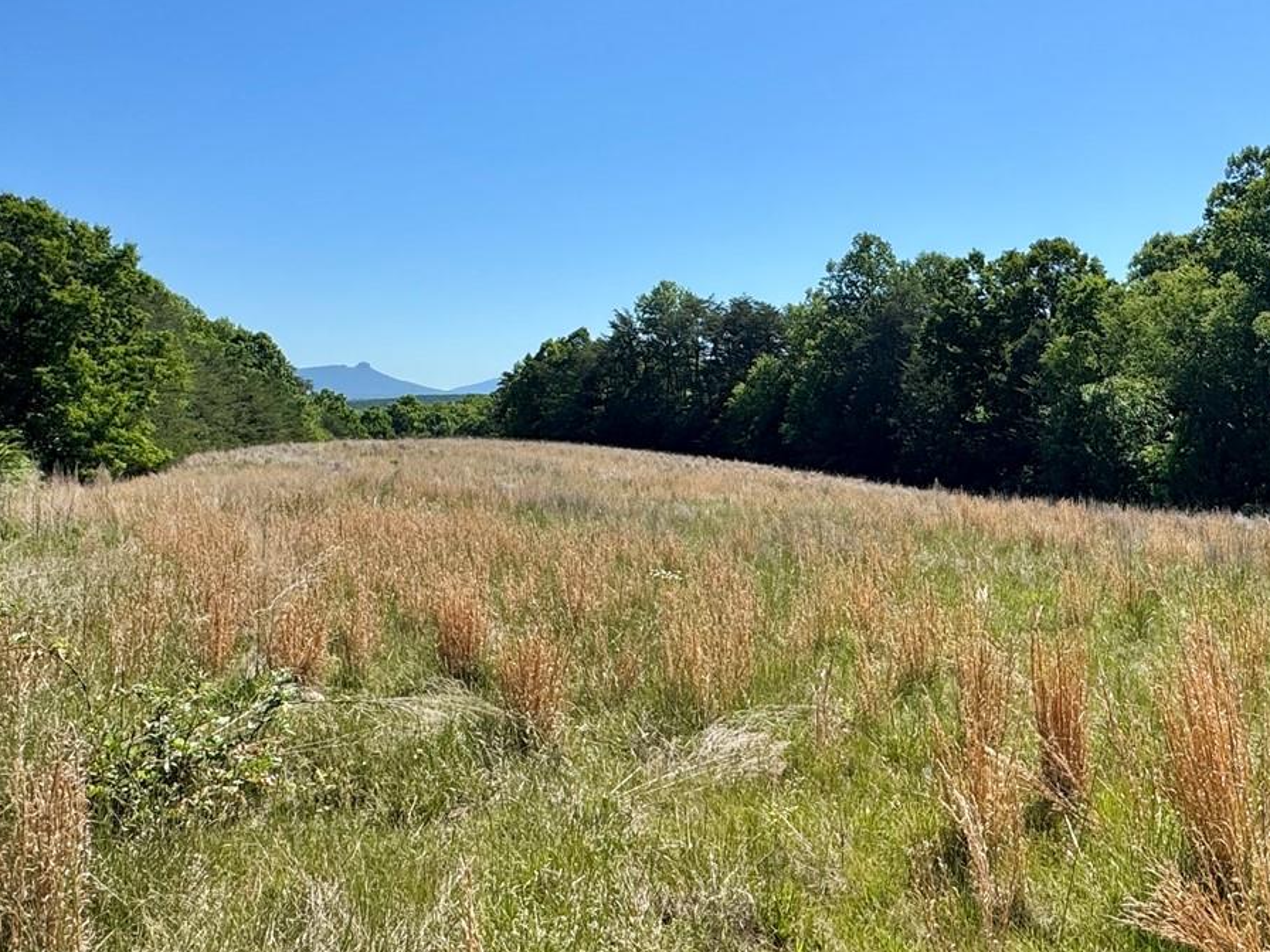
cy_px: 394
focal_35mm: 32
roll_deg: +0.0
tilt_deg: -0.8
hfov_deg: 56.2
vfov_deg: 44.0
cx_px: 789
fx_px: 1174
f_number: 2.2
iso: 50
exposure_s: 1/2415
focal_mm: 2.22
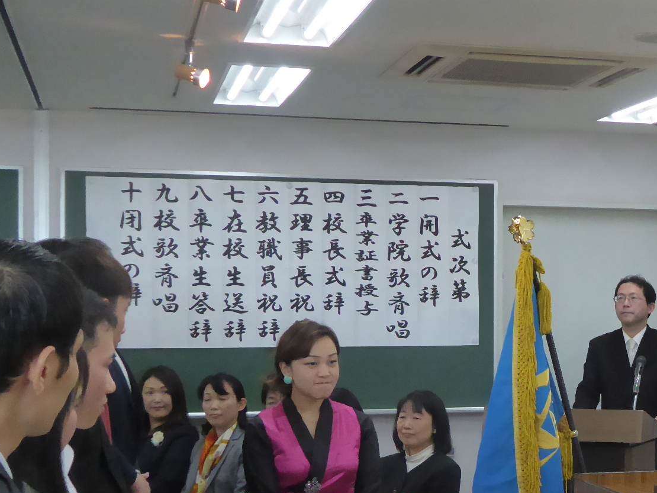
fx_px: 1576
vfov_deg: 17.7
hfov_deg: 22.4
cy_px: 340
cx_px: 701
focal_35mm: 83
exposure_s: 1/125
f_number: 3.7
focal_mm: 6.3
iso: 640
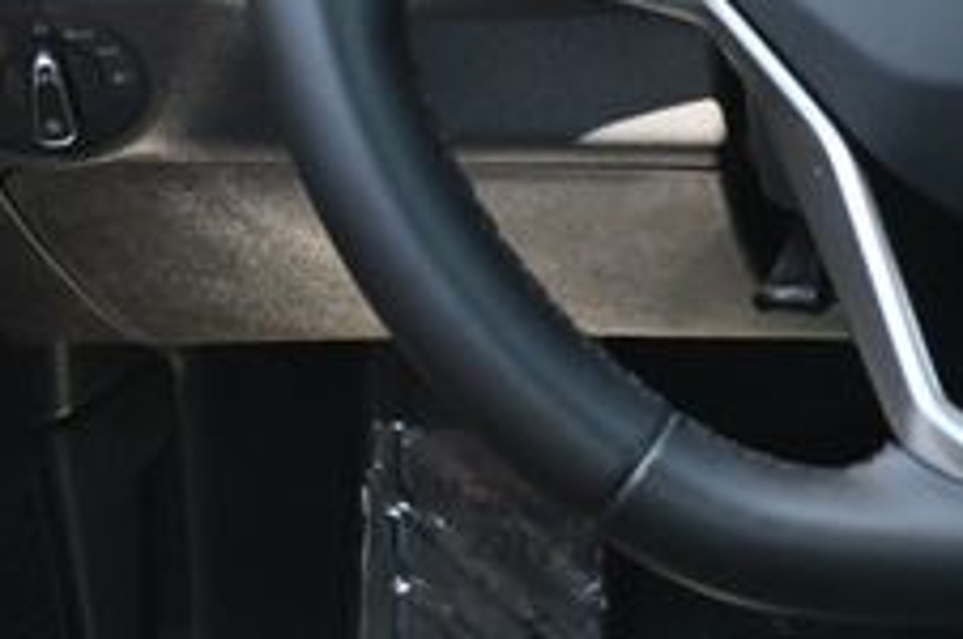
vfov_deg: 10.8
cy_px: -158
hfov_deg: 16.1
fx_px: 3297
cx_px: 1078
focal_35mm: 123
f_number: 4.8
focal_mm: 29
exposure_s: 1/125
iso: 720
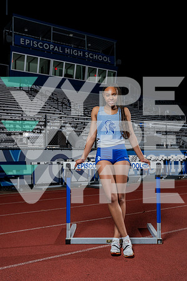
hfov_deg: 35.9
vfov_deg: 51.9
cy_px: 140
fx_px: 288
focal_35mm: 37
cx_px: 94
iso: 1250
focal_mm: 37
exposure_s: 1/250
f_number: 5.6
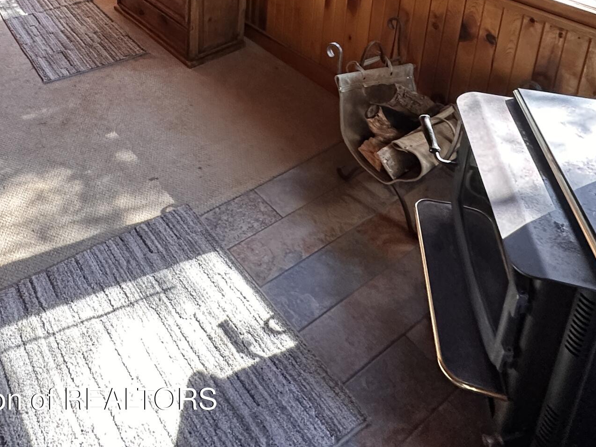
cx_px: 155
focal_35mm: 33
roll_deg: +0.5
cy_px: -79
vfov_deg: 34.9
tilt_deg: -17.9
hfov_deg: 53.1
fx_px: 568
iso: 320
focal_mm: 2.22
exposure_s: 1/79
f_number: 2.2
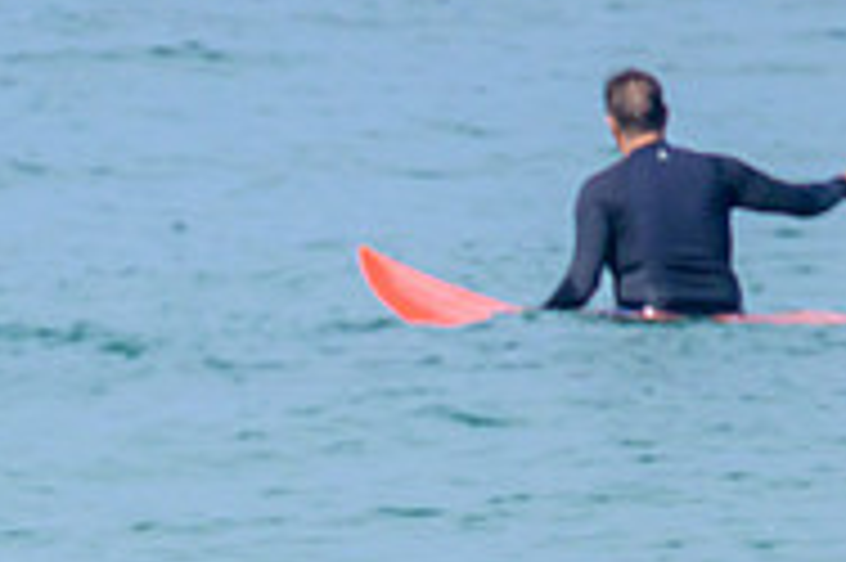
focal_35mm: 3376
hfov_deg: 0.6
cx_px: -303
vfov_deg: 0.4
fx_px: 79265
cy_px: 913
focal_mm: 800
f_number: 11
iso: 720
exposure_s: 1/2000
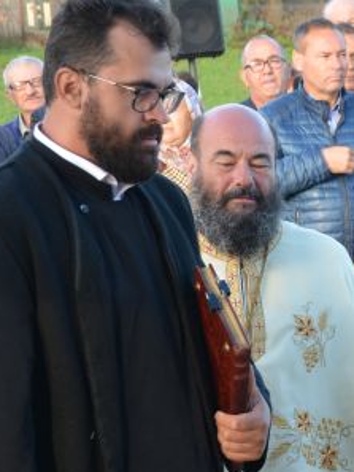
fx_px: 2262
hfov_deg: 8.6
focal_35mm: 166
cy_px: 425
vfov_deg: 11.8
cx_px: 602
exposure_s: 1/125
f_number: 5.6
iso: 360
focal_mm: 38
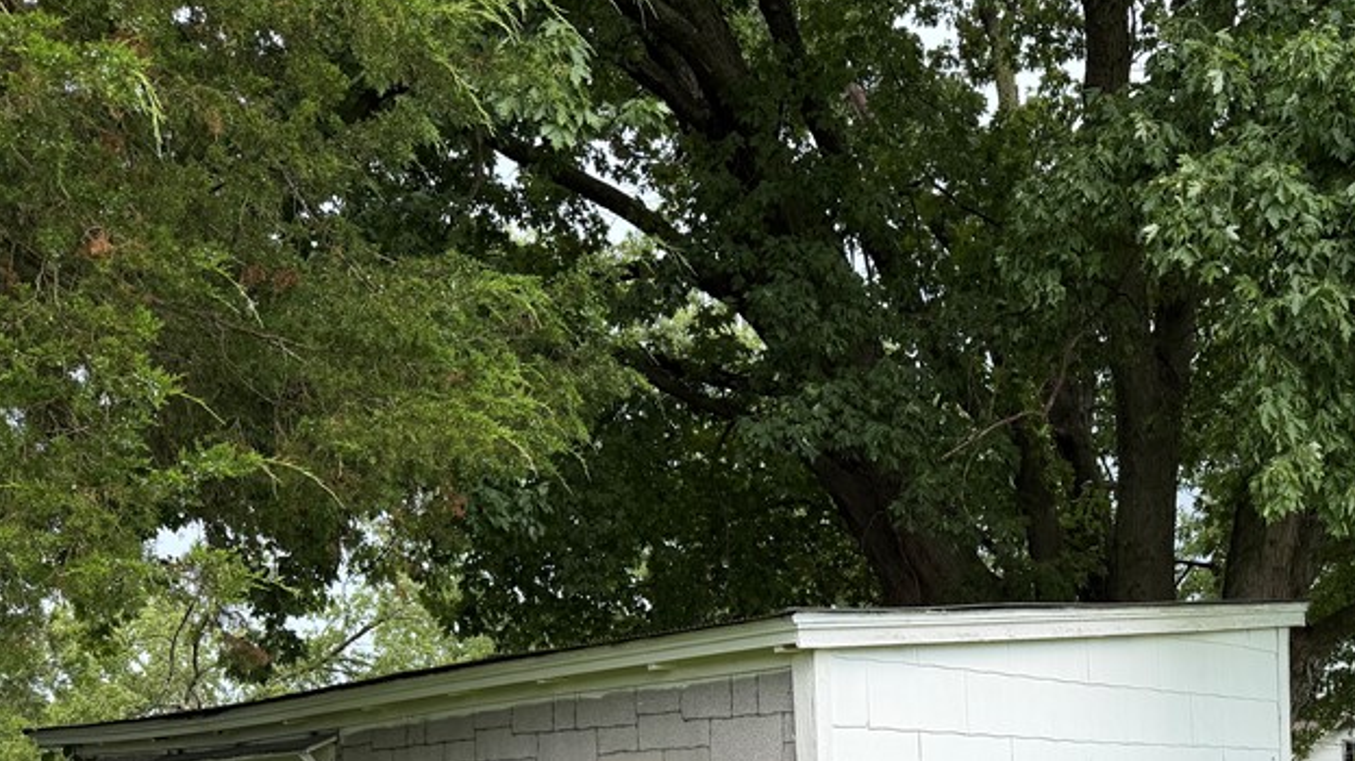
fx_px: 1544
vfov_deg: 25.9
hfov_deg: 45.8
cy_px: 807
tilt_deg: +2.1
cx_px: 1005
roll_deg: +1.9
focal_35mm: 43
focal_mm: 6.76
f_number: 1.78
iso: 80
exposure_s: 1/1437
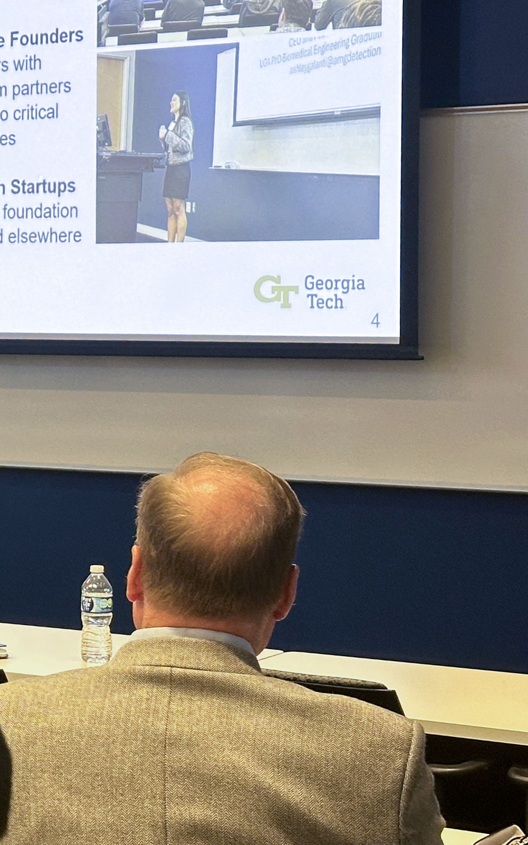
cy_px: 332
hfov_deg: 13.0
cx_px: -178
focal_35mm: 97
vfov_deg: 21.4
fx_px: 2233
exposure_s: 1/60
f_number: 1.78
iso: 100
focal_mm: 6.86
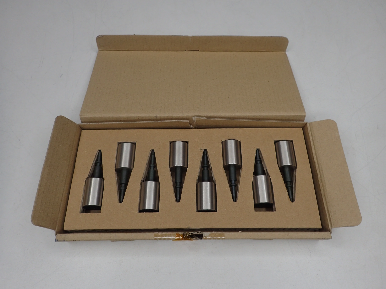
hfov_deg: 69.4
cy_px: 144
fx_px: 279
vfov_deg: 54.9
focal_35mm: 25
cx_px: 193
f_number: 2.8
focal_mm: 4.5
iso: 100
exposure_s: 1/320
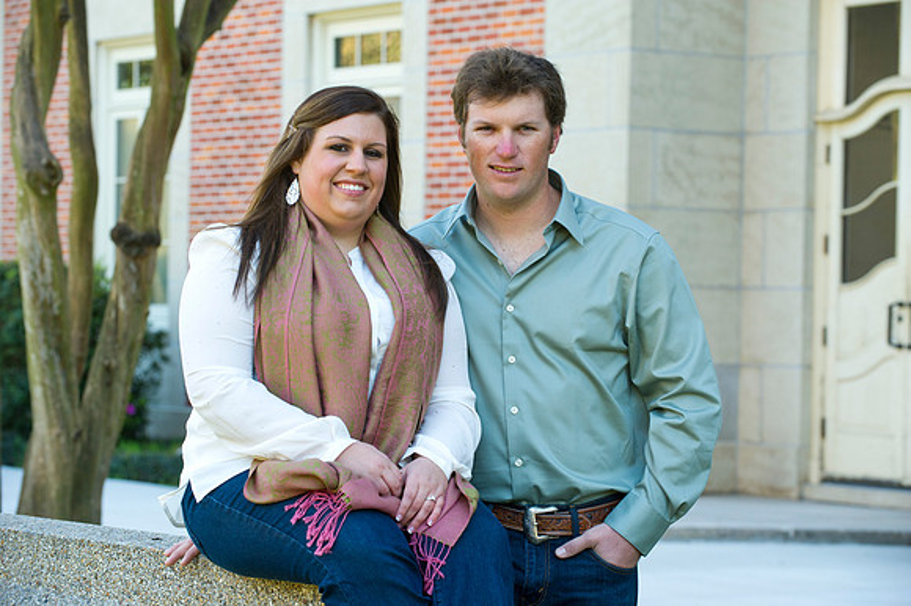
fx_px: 2934
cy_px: 303
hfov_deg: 17.7
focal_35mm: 116
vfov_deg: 11.8
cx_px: 456
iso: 400
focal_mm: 116
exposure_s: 1/100
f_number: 5.6
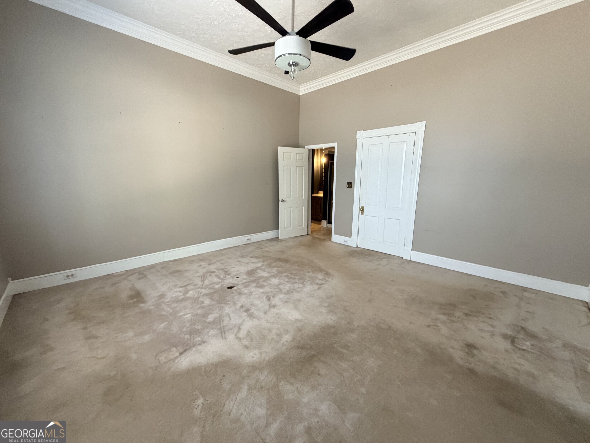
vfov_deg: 85.7
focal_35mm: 14
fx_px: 239
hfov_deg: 102.1
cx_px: 295
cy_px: 222
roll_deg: +0.6
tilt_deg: -11.1
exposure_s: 1/60
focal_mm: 2.22
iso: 400
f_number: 2.2
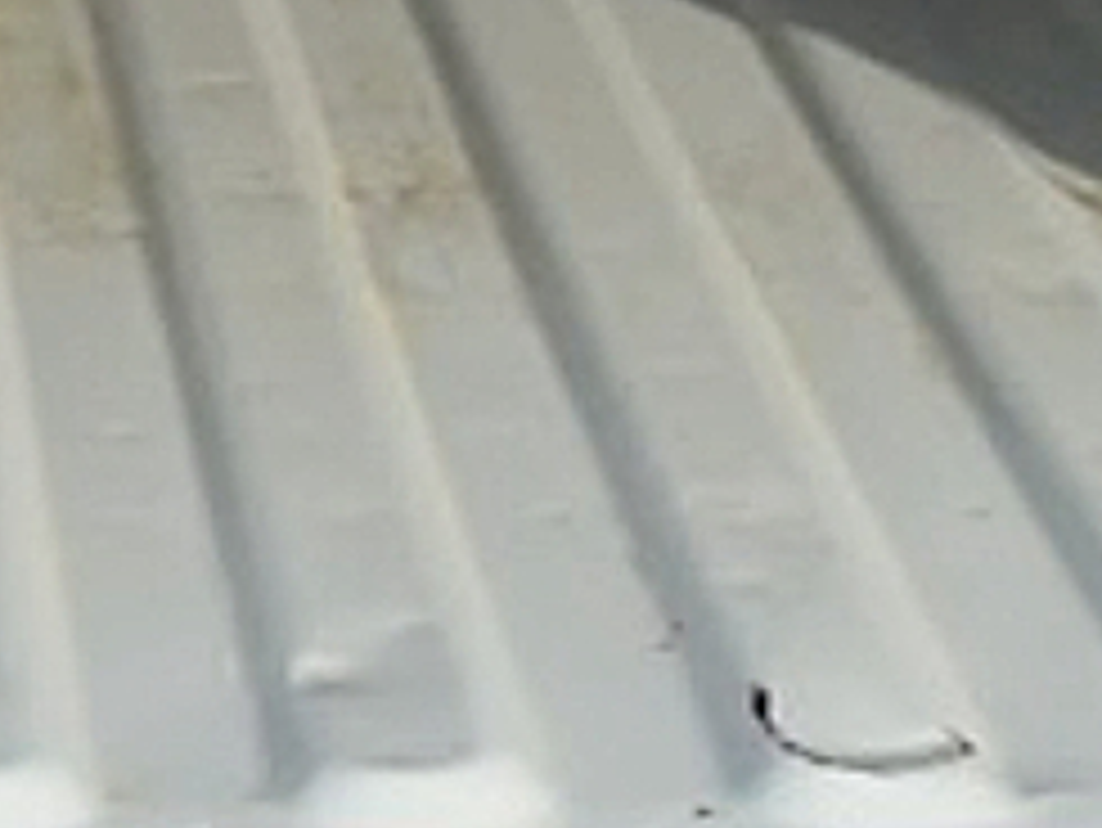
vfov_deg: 7.5
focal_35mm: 196
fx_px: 6243
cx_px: -391
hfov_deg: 9.9
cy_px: -220
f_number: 1.8
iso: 25
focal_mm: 3
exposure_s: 1/1121
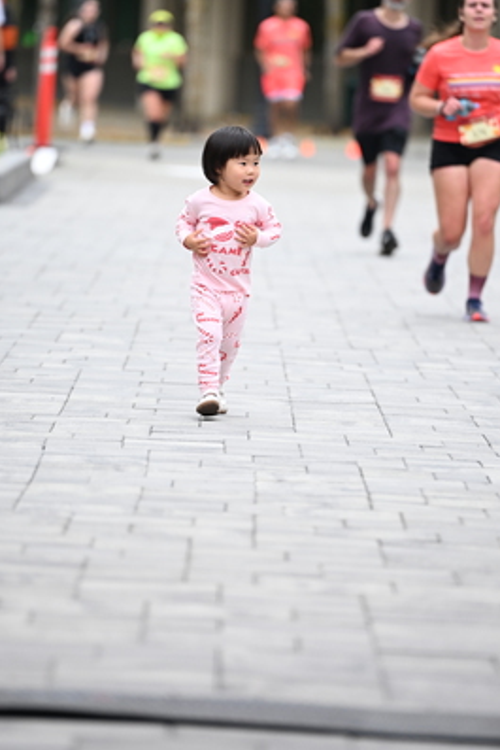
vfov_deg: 7.4
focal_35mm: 277
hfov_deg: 5.0
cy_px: 291
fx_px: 5765
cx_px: 241
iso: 640
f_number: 2.8
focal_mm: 200
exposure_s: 1/2000
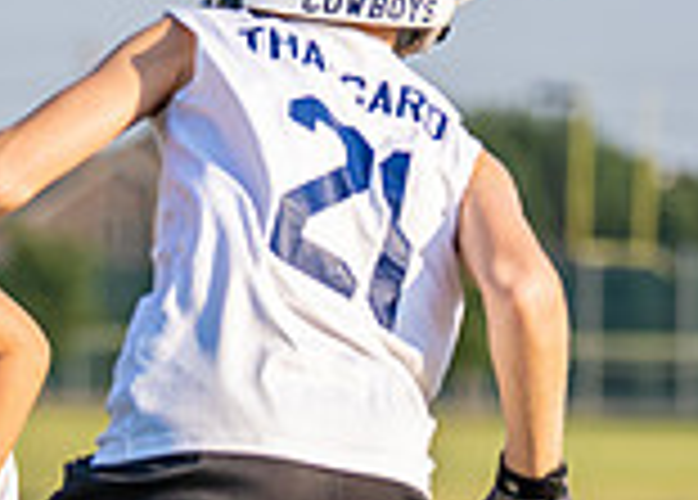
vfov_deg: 3.3
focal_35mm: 432
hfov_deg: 4.6
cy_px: 377
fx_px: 8571
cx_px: -276
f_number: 2.8
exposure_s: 1/2000
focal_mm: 101
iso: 200
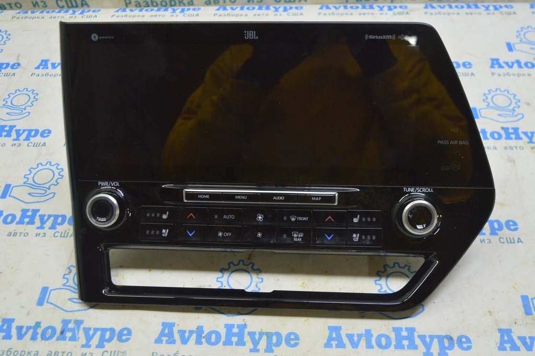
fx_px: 557
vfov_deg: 35.4
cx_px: 268
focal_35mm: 38
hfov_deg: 51.3
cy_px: 178
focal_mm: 25
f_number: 5.6
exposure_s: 1/20
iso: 400
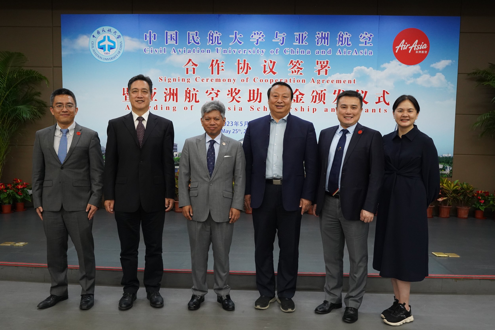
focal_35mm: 32
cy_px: 165
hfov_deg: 58.7
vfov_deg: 41.1
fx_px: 440
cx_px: 248
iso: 4000
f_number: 4.5
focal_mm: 32
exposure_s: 1/100
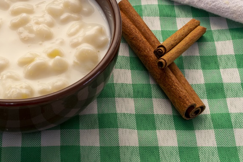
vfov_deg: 14.4
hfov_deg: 21.3
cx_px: 75
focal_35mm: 95
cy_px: 60
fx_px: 641
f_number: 16
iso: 100
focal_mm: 40
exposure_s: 1/3
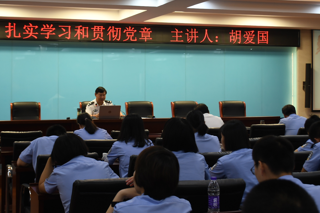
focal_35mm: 67
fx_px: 595
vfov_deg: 20.2
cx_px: 154
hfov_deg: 30.1
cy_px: 73
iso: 320
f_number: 5
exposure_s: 1/100
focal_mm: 26
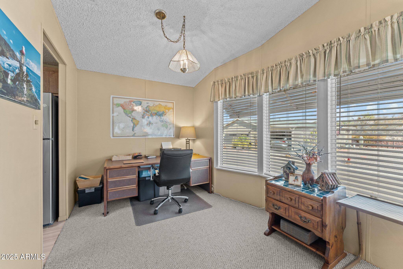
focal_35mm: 14
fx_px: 157
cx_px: 202
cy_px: 134
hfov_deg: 104.3
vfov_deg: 81.2
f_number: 8
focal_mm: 14
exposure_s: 1/10
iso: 400
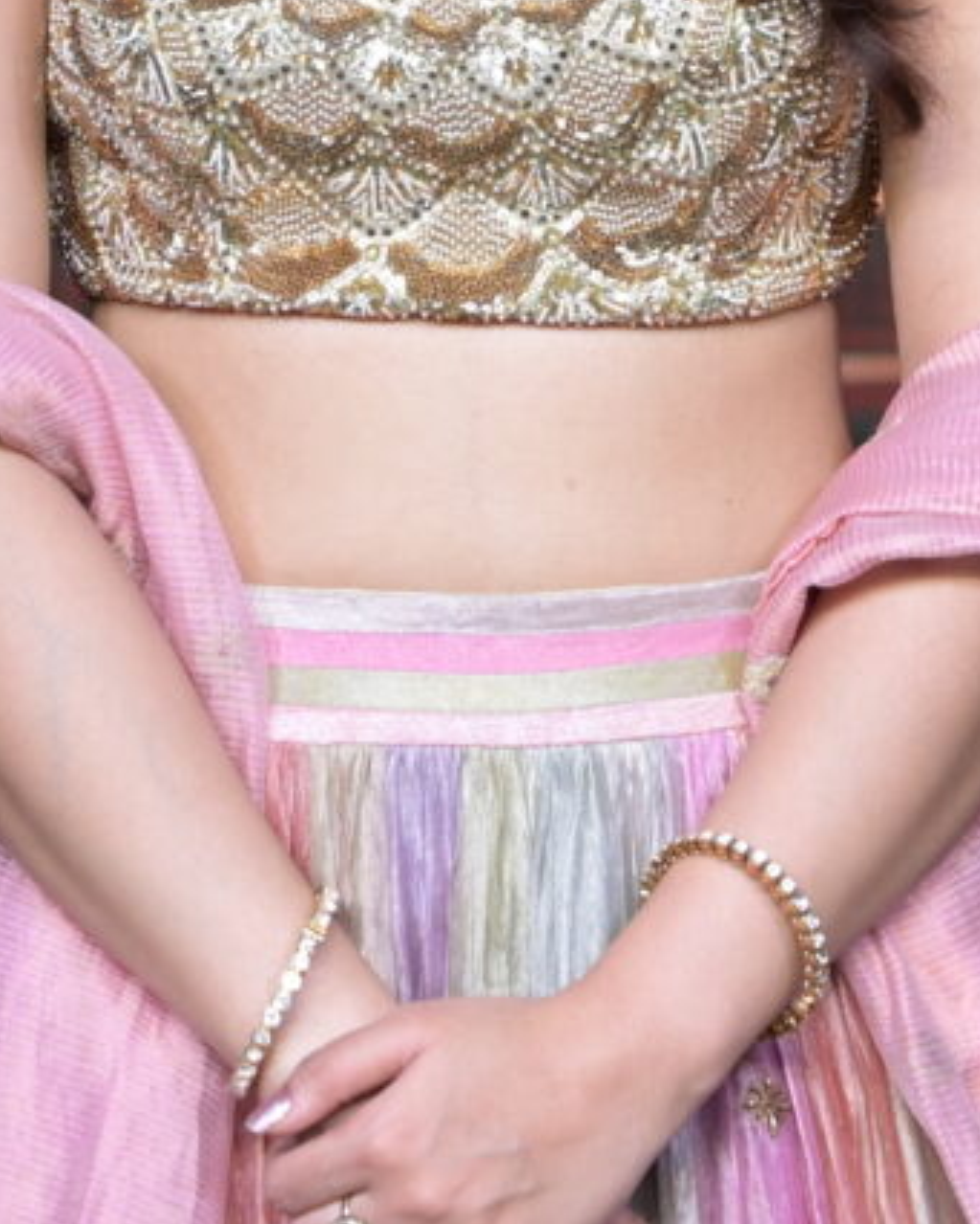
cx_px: 586
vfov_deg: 8.2
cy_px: -711
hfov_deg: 6.7
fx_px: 8372
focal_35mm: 231
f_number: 2.8
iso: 500
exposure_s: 1/320
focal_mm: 41
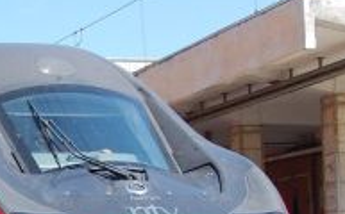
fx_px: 1333
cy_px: 185
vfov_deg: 9.2
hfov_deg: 14.2
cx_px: -95
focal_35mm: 142
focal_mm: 28
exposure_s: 1/320
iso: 400
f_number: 9
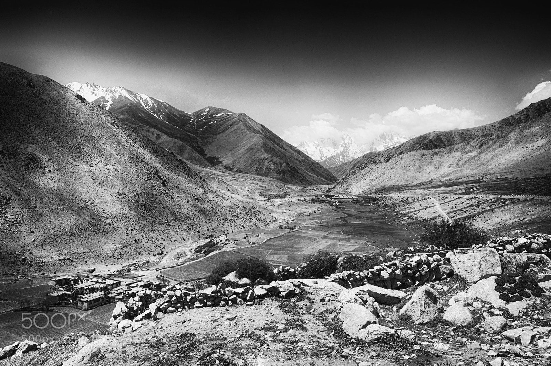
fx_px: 413
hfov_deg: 67.4
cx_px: 276
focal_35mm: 27
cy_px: 183
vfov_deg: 47.8
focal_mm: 18
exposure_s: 1/1000
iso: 400
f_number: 9
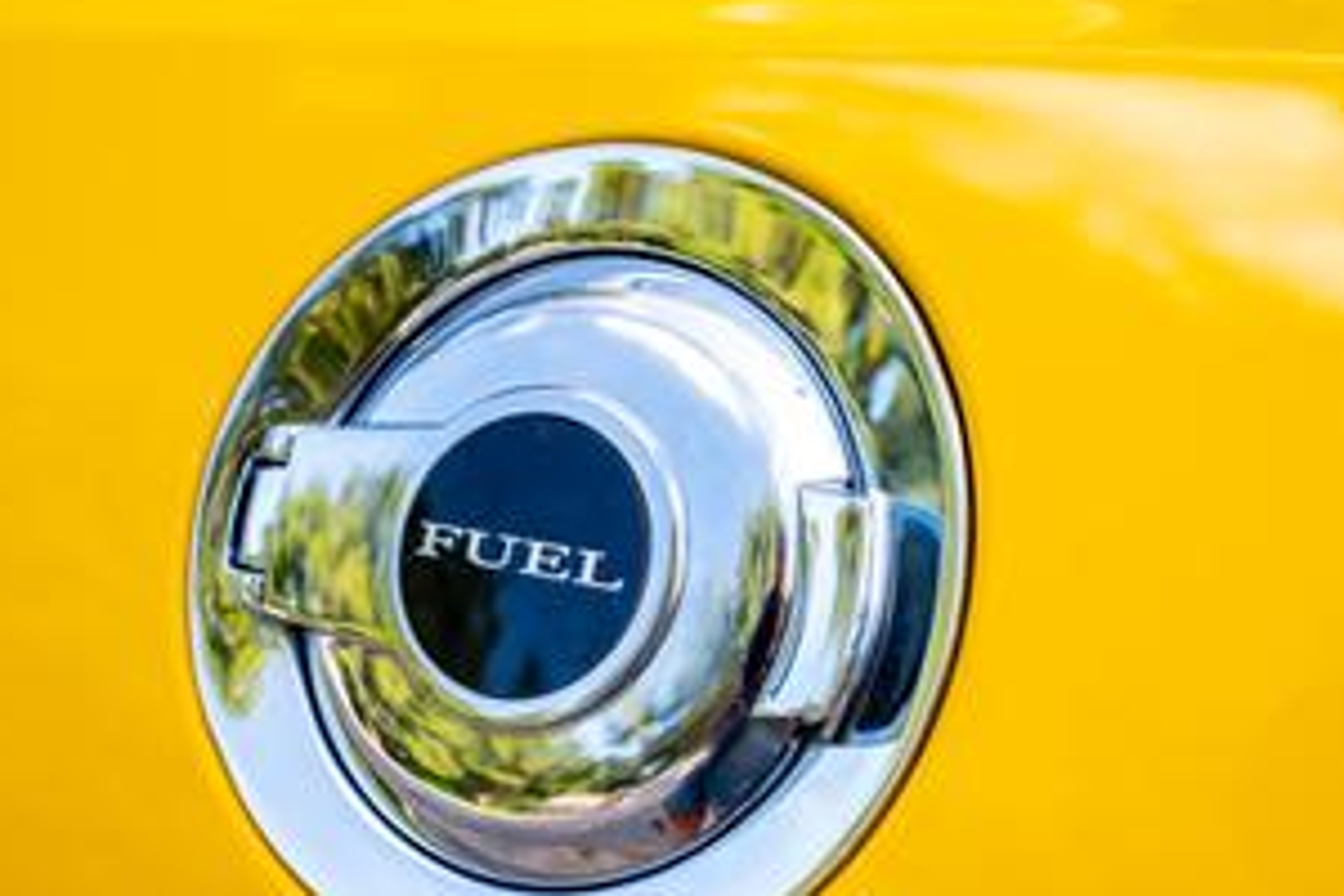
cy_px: 650
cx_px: 748
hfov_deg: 46.3
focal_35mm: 42
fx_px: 1568
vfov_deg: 31.4
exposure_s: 1/160
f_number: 4
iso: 125
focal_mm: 25
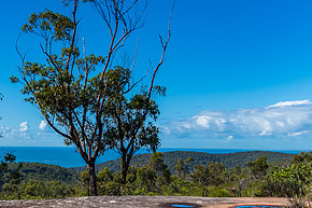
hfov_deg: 35.8
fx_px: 468
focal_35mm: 54
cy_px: 156
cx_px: 66
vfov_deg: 24.7
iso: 250
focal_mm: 18
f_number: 7.1
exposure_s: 1/1250
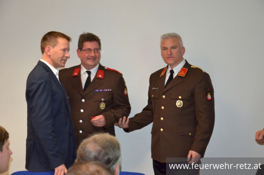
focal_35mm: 87
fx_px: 636
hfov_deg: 23.4
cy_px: 88
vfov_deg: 15.6
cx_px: 132
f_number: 5
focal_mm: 58
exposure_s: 1/60
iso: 3200
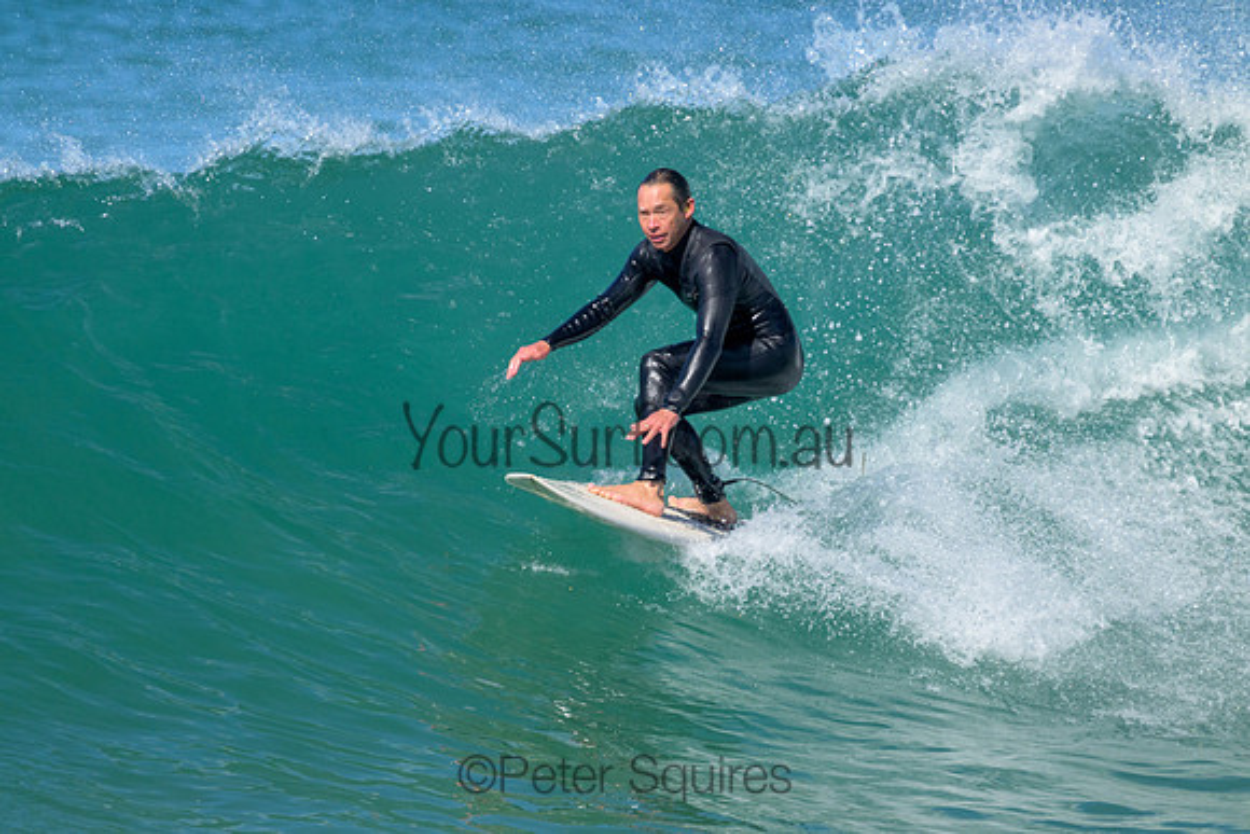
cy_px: 417
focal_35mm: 800
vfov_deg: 1.7
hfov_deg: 2.6
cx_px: 625
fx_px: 27783
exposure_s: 1/800
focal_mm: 800
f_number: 11
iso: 1400
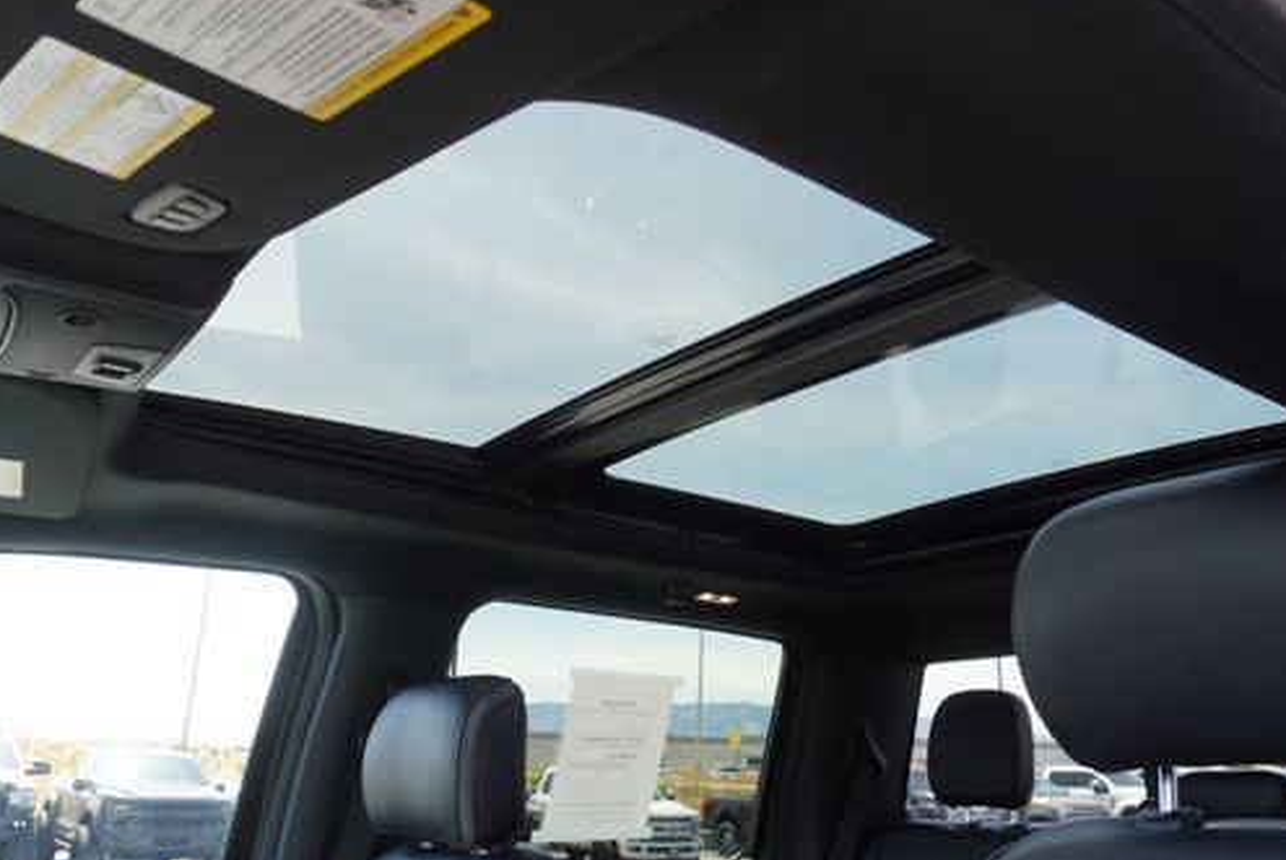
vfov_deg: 42.4
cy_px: 400
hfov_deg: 60.1
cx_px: 699
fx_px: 1108
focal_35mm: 31
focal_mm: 16
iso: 100
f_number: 4.5
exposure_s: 1/80
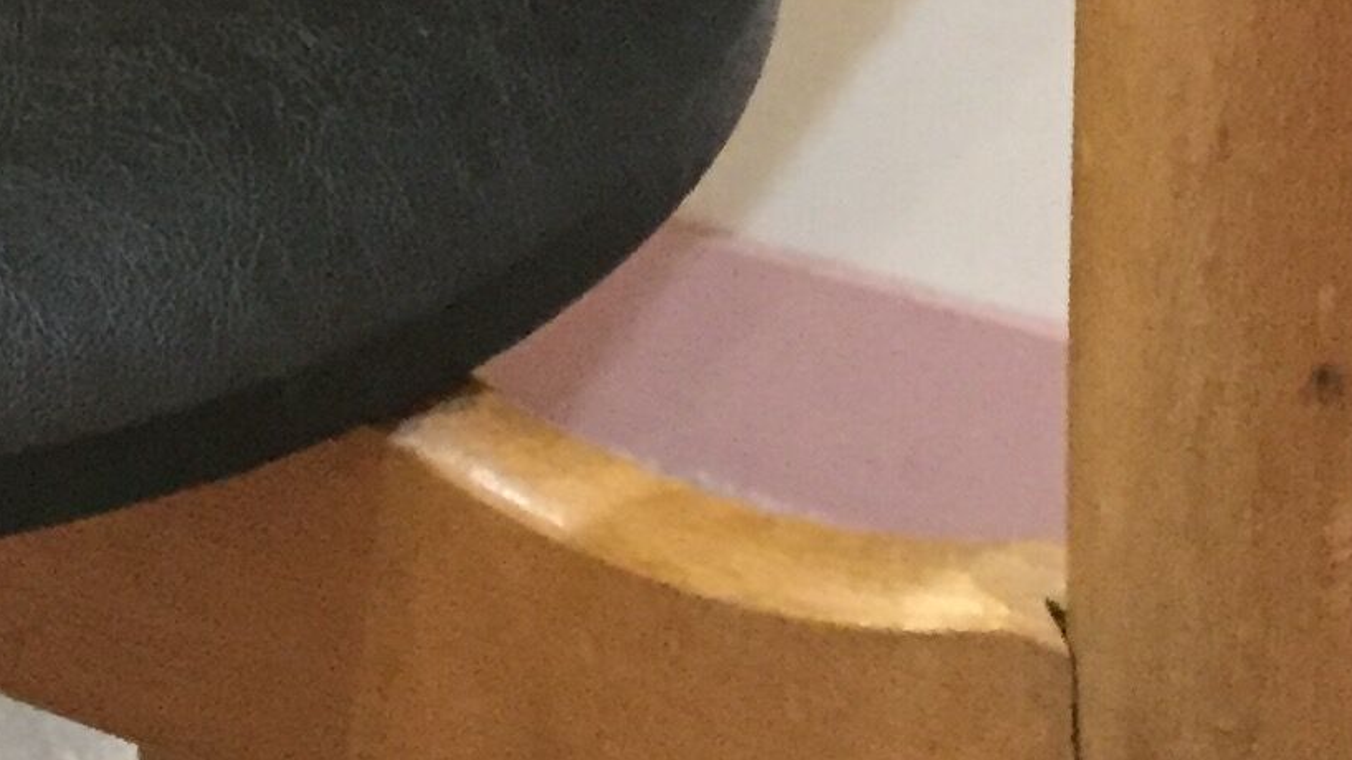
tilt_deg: -12.4
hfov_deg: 16.2
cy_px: -877
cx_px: -393
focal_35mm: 126
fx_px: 4517
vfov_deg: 8.9
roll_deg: +0.3
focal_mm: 4.15
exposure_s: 1/17
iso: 320
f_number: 2.2
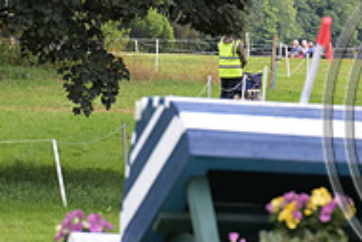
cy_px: 94
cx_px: 497
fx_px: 6138
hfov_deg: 3.4
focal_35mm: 610
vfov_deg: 2.3
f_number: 5.6
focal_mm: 200
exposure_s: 1/1250
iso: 1100
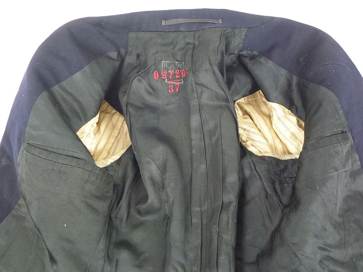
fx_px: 346
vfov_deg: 42.9
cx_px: 182
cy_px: 136
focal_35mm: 33
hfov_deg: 55.4
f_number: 3.6
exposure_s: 1/25
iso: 400
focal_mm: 5.9
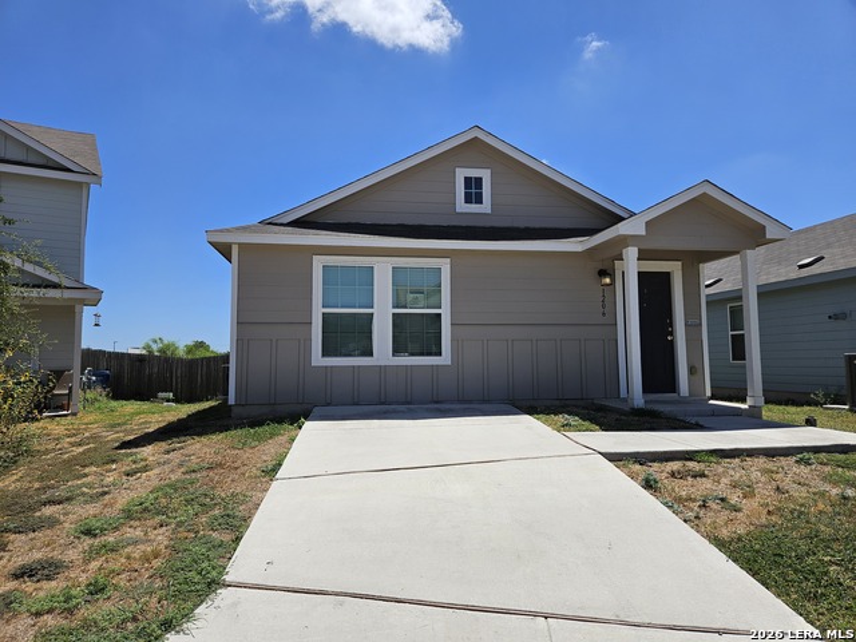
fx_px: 569
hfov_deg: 73.9
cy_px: 321
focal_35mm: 23
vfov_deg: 58.9
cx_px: 428
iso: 25
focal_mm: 5.4
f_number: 1.8
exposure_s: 1/3483
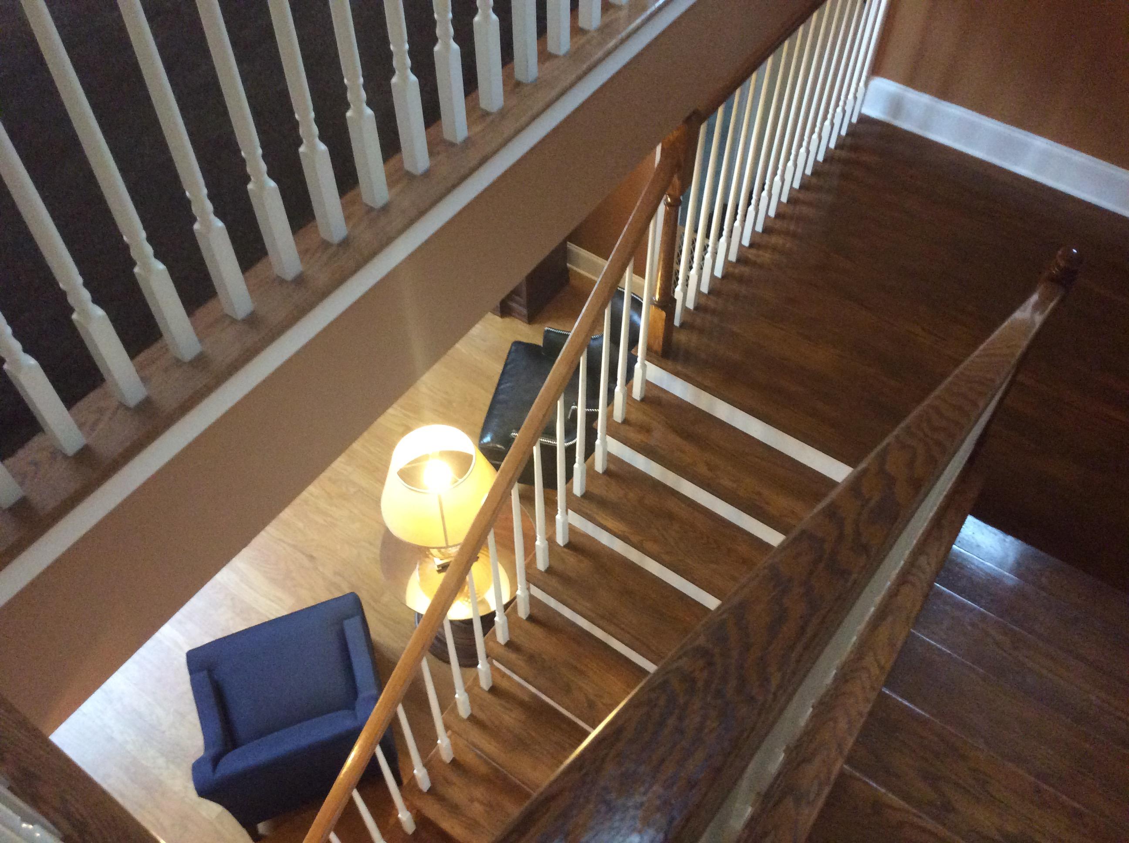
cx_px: 564
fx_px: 1042
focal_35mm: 32
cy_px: 422
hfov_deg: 56.9
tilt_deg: -53.9
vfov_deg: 44.1
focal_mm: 3.3
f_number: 2.4
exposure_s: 1/24
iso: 250
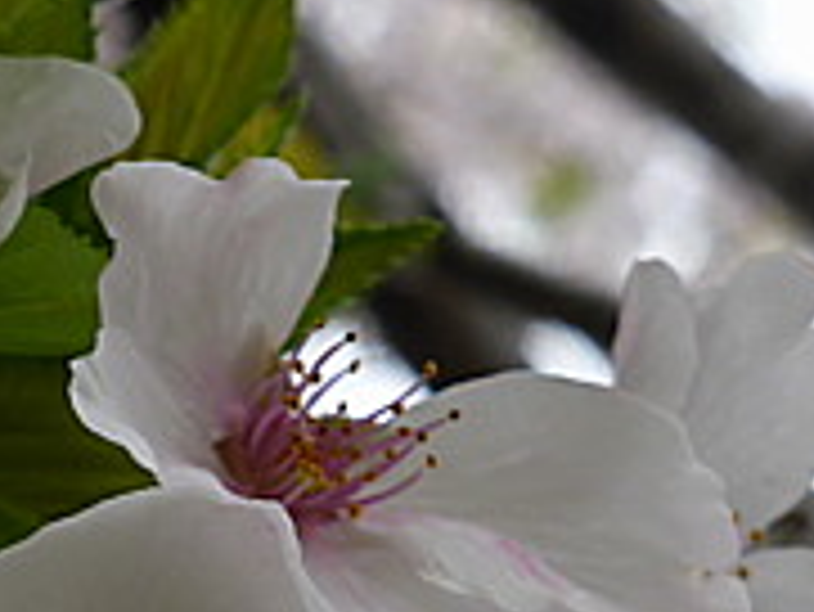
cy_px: 702
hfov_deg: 8.8
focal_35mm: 225
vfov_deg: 6.6
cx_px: 279
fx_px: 5294
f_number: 5.1
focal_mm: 14.2
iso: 100
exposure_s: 1/250
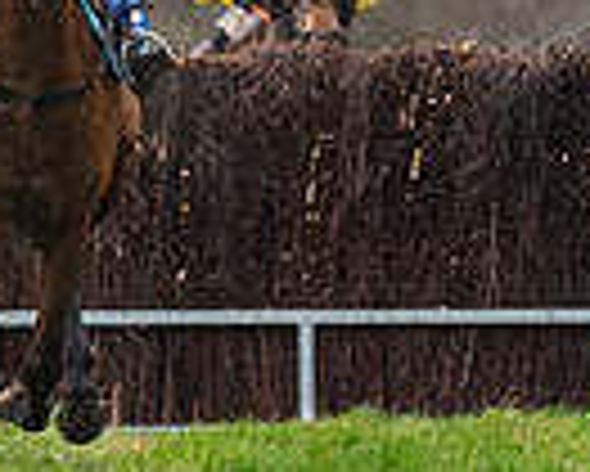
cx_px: 946
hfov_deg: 0.7
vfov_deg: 0.5
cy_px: 45
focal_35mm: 2885
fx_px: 50415
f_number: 5
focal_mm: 300
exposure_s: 1/1000
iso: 1000
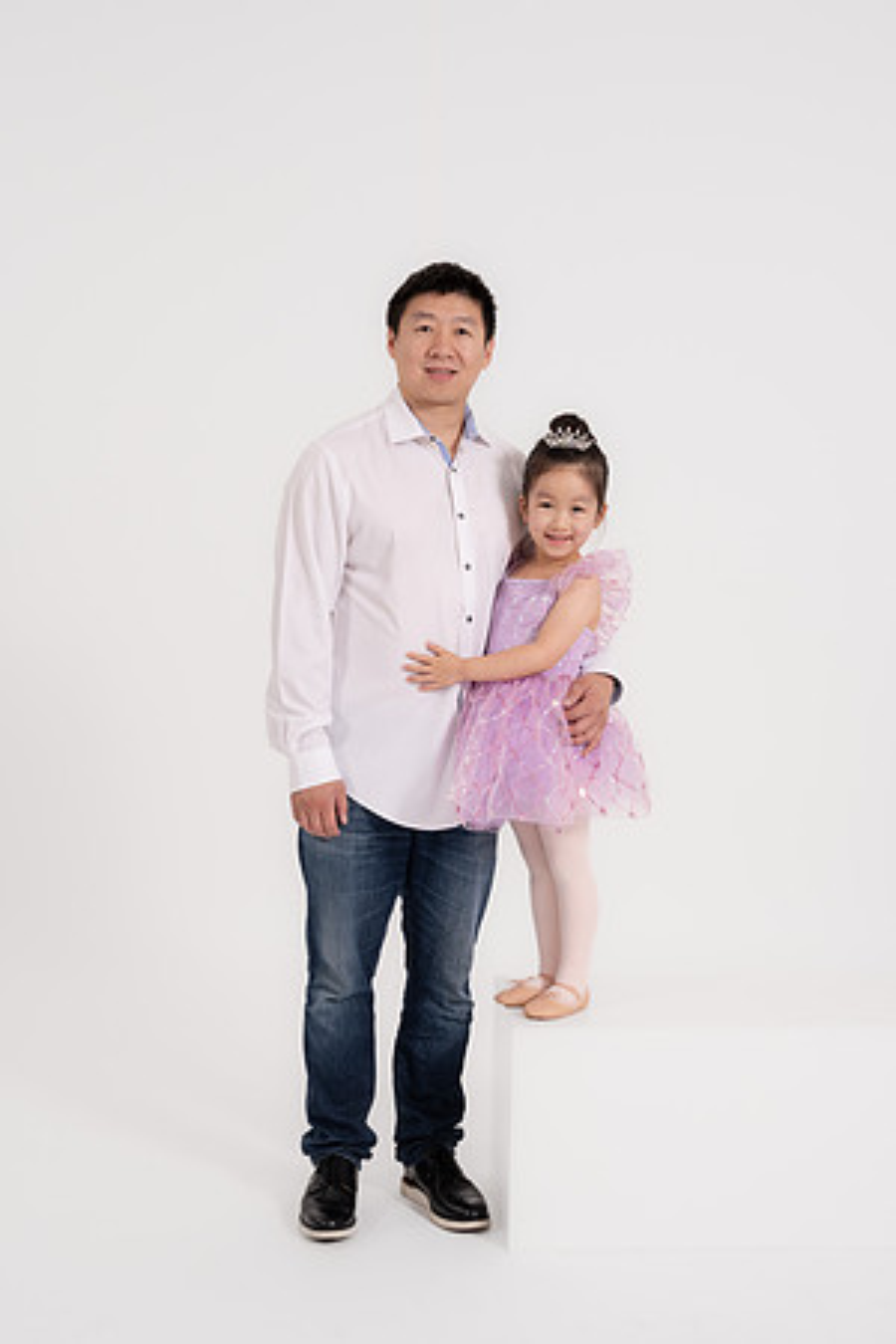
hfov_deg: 28.6
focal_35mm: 47
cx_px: 448
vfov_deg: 41.9
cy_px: 672
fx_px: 1755
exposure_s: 1/125
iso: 400
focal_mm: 47
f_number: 10
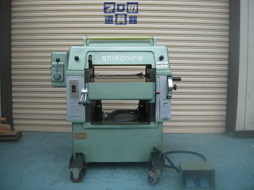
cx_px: 127
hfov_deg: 52.6
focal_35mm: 35
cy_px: 95
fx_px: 257
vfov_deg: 40.7
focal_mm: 7.5
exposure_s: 1/116
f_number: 5.4
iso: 64
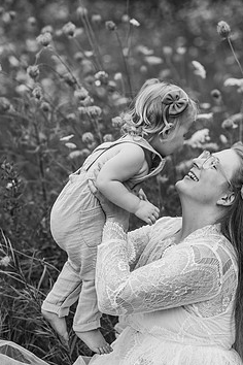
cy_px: 204
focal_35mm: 108
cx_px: 140
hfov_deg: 12.7
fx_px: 1093
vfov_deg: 18.9
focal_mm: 85
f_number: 2.8
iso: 320
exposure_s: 1/1600
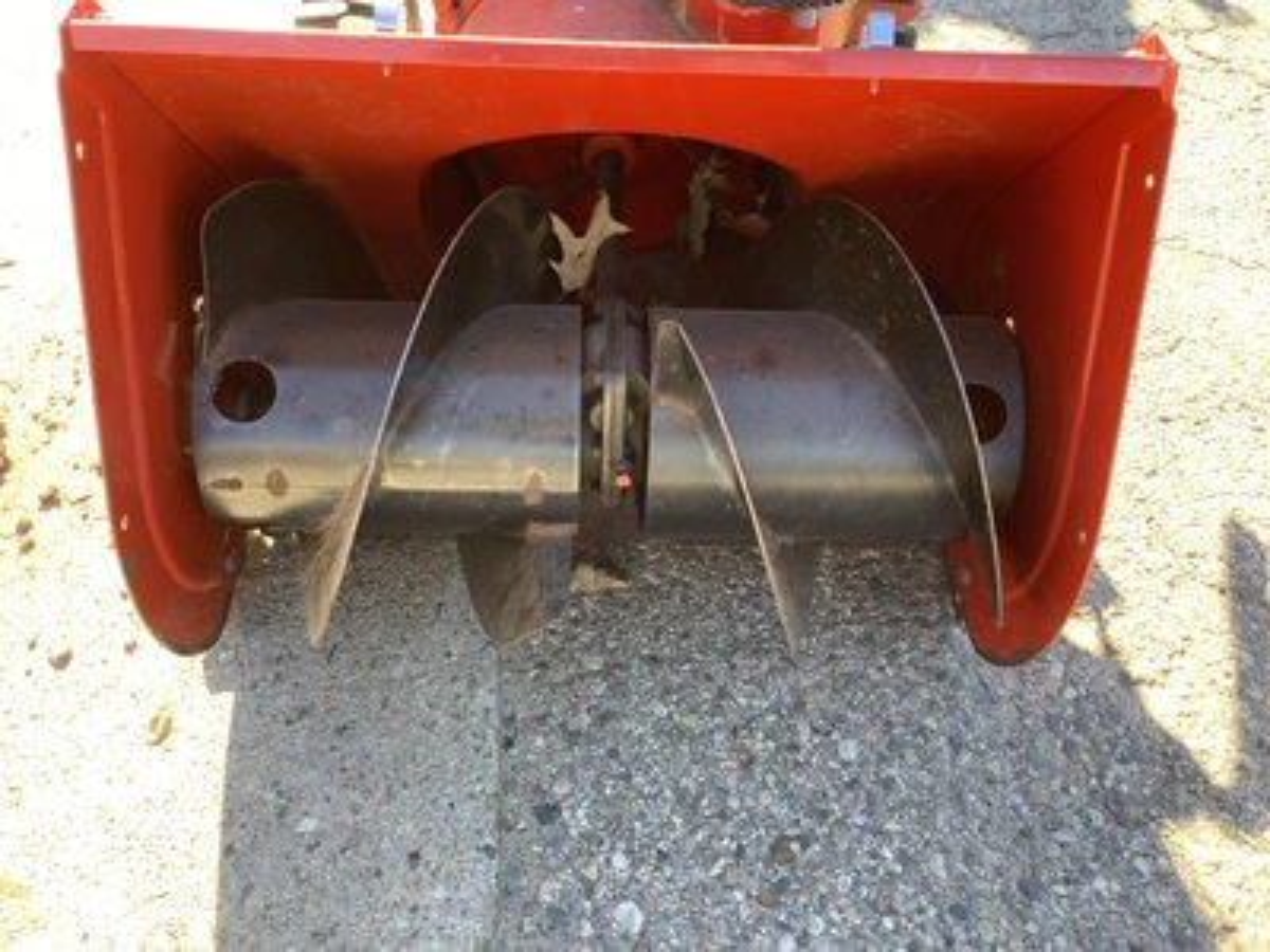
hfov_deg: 58.4
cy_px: 476
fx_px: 1137
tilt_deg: -49.2
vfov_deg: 45.4
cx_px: 635
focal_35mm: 31
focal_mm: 3.3
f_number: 2.4
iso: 64
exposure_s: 1/120
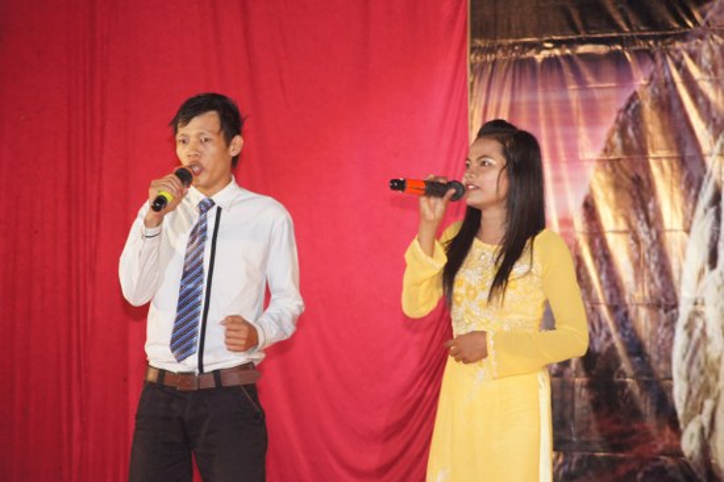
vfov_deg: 6.5
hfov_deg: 9.8
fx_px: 4221
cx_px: 362
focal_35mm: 210
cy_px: 241
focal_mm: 140
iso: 1600
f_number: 4.5
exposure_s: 1/60
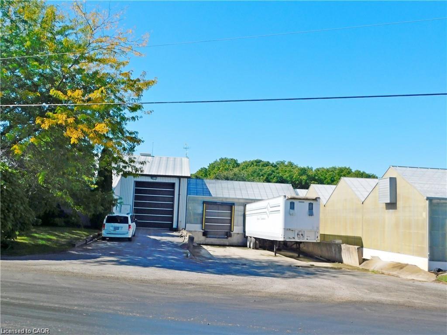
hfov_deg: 51.4
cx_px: 224
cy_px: 168
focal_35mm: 36
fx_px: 465
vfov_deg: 39.7
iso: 125
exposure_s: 1/400
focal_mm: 6.3
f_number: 7
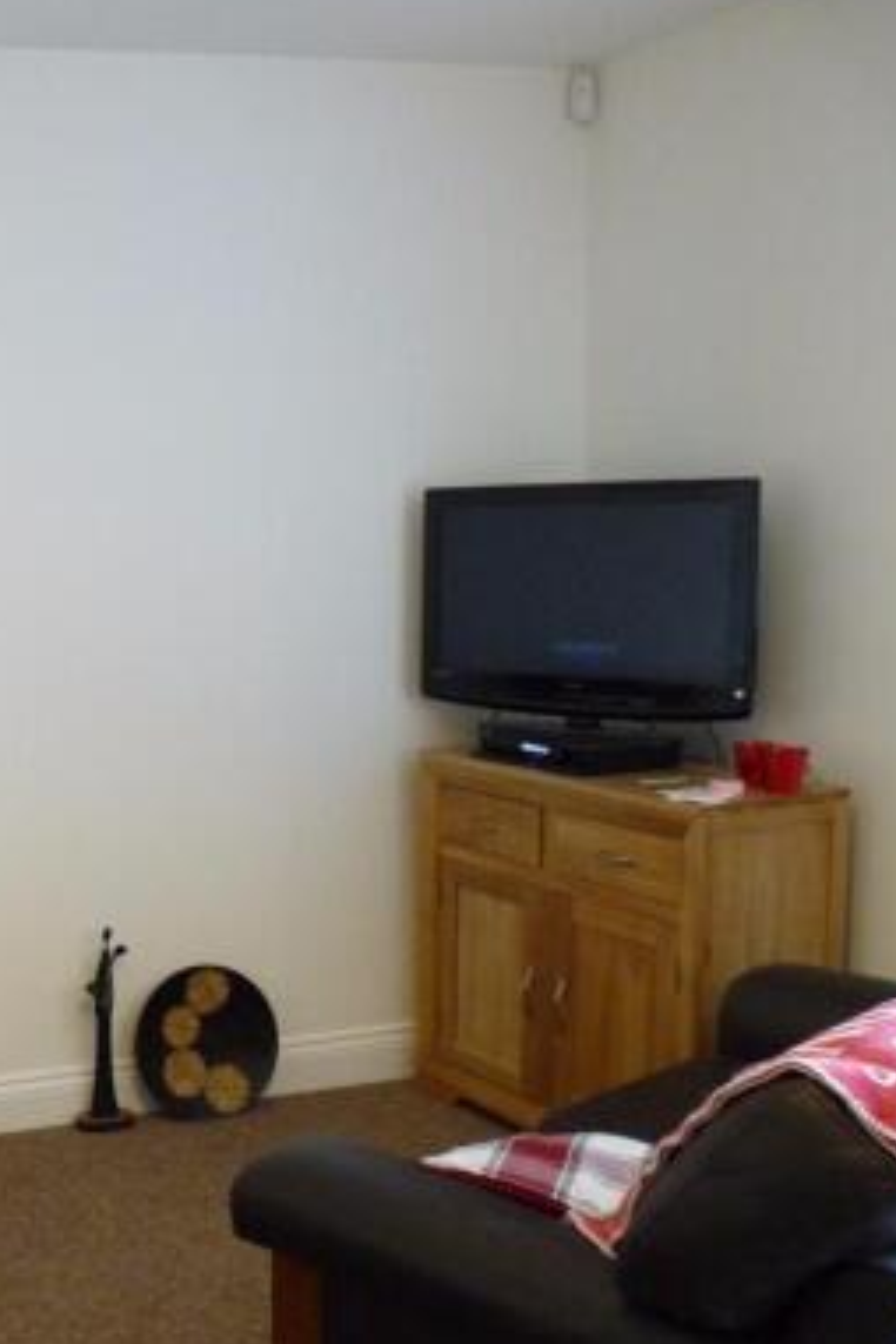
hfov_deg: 28.6
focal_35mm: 43
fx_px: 1605
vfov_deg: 45.4
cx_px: -65
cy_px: 721
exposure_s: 1/15
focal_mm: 4.8
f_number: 2.8
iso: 400
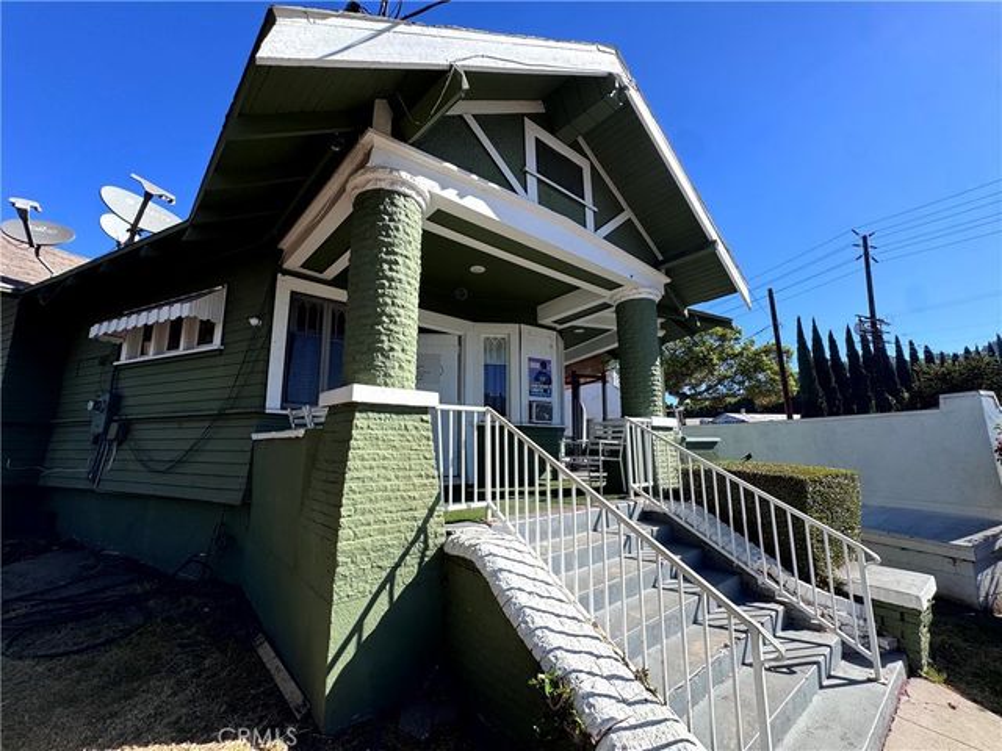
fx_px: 405
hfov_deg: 102.1
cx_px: 501
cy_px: 376
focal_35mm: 14
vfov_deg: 85.7
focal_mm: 2.22
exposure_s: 1/1217
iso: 50
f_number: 2.2
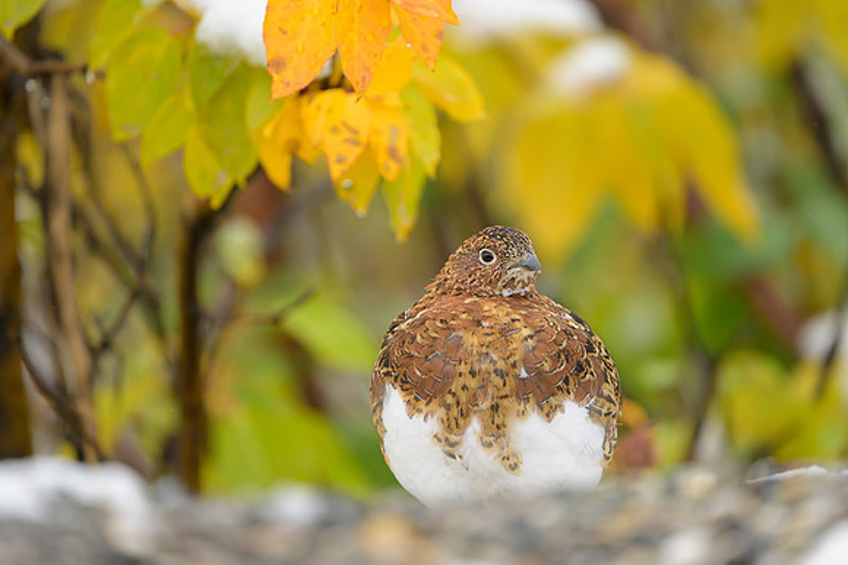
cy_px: 282
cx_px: 424
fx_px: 13183
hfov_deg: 3.7
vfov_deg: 2.5
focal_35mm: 560
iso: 800
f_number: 4
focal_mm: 560
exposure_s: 1/1600
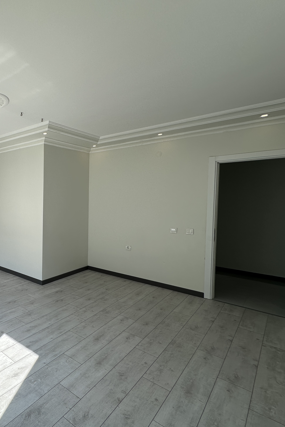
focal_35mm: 20
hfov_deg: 49.0
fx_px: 237
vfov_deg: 84.0
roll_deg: -0.2
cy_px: 208
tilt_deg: -2.5
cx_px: -8
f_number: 2.2
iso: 40
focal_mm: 2.22
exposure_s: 1/265
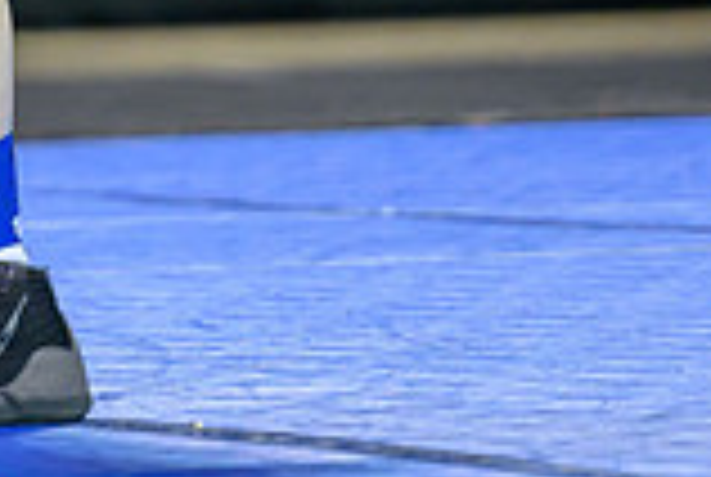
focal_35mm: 680
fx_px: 13455
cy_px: -457
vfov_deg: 2.0
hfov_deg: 3.0
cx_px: -709
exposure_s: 1/800
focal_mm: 145
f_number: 2.8
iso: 2000
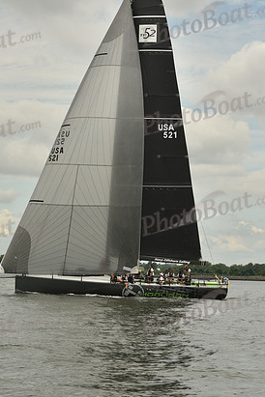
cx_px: 91
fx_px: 1214
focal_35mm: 110
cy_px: 175
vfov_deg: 18.6
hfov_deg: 12.4
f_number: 9
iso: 320
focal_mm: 78
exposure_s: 1/1000
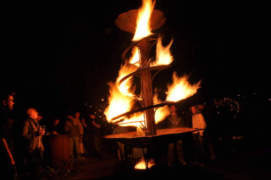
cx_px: 136
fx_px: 203
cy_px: 90
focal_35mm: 27
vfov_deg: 47.8
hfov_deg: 67.4
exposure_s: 1/1.3
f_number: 22
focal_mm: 18
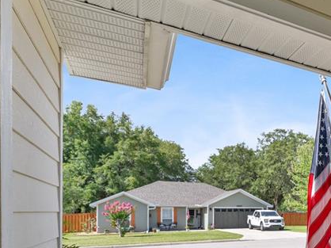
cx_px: 375
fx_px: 315
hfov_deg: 42.0
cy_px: 215
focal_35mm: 33
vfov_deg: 40.3
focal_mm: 14
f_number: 7.1
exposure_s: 1/800
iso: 400
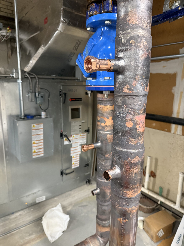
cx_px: 92
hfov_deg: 56.8
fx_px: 170
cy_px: 123
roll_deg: -2.0
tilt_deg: -12.1
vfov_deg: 71.6
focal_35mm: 24
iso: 640
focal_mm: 6.76
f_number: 1.78
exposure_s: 1/40
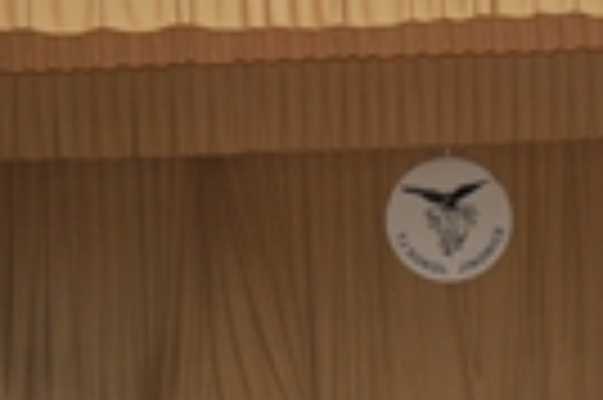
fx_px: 2156
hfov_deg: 15.8
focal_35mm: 129
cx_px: 477
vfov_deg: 10.4
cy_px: 530
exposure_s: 1/60
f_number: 3.8
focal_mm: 23
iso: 640
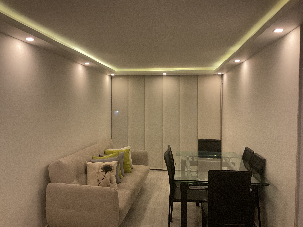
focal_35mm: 29
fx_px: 254
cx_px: 152
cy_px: 114
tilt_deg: -2.0
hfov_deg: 61.7
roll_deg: -0.8
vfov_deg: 48.2
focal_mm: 3
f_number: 1.8
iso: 160
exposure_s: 1/60
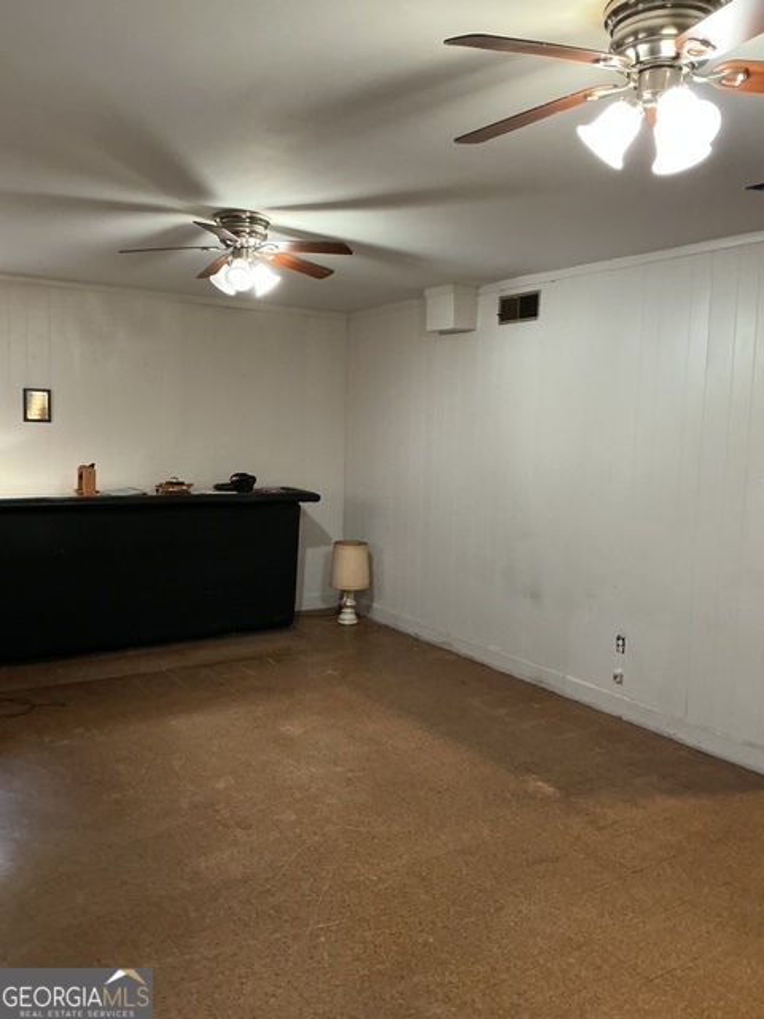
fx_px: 853
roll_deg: -1.4
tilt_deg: -5.4
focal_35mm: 29
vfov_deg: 61.7
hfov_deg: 48.2
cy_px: 510
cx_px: 382
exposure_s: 1/40
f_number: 1.8
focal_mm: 3
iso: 320
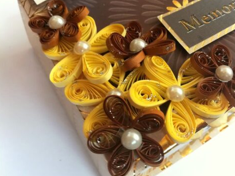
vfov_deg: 42.9
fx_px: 224
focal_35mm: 33
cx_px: 146
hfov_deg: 54.7
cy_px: 83
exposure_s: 1/33.3
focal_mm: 3.83
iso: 64
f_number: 2.2
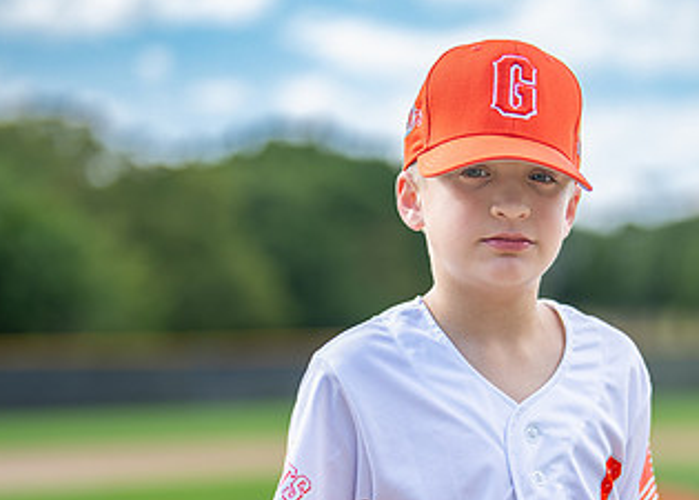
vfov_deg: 13.1
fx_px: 2164
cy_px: 395
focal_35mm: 109
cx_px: 506
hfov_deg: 18.3
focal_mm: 50
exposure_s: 1/2500
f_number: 1.2
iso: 100
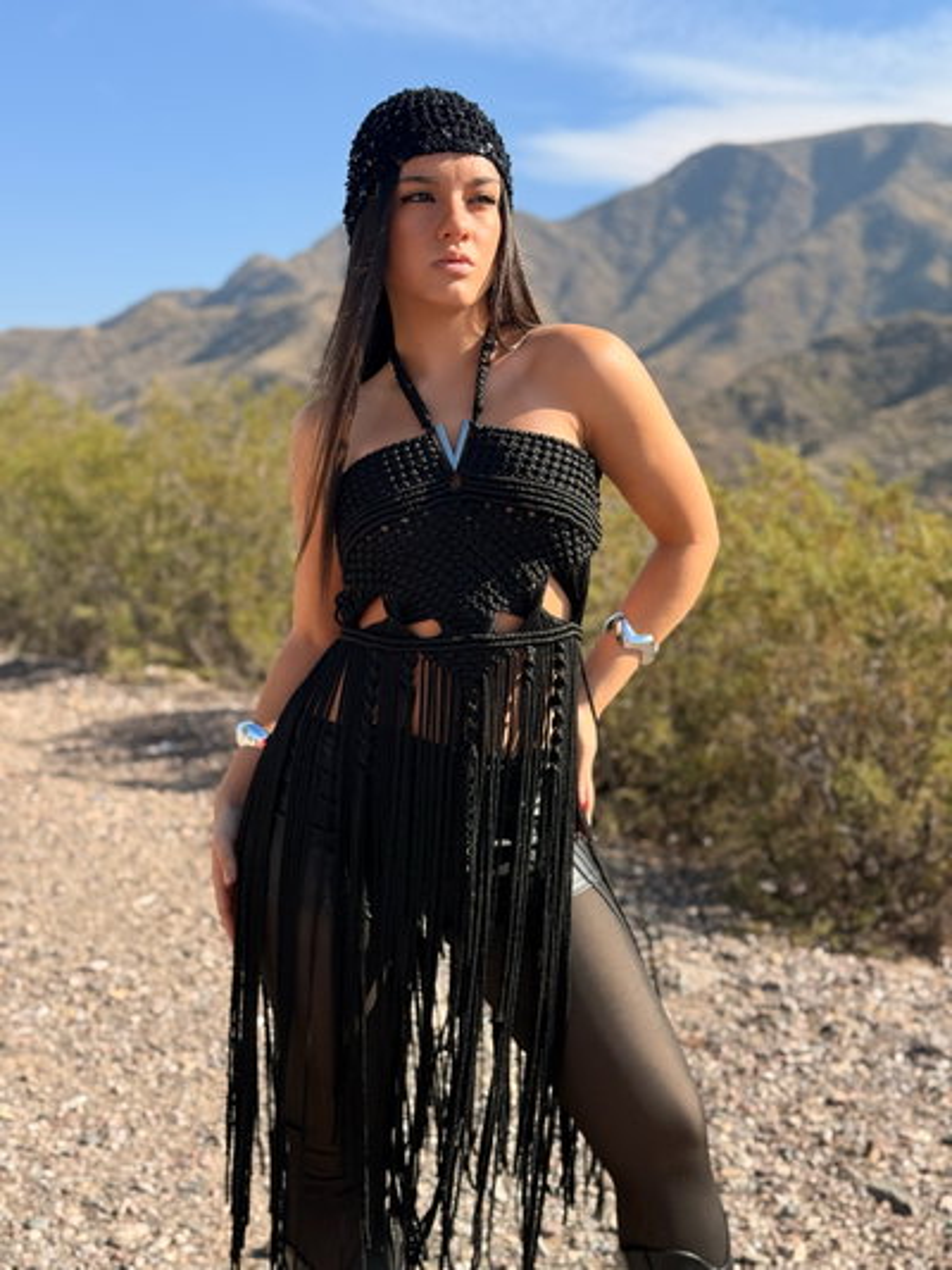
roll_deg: -3.3
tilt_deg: -3.8
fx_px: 1759
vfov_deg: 39.6
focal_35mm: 48
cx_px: 476
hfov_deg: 30.3
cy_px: 635
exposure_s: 1/2865
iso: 64
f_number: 1.78
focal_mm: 6.76
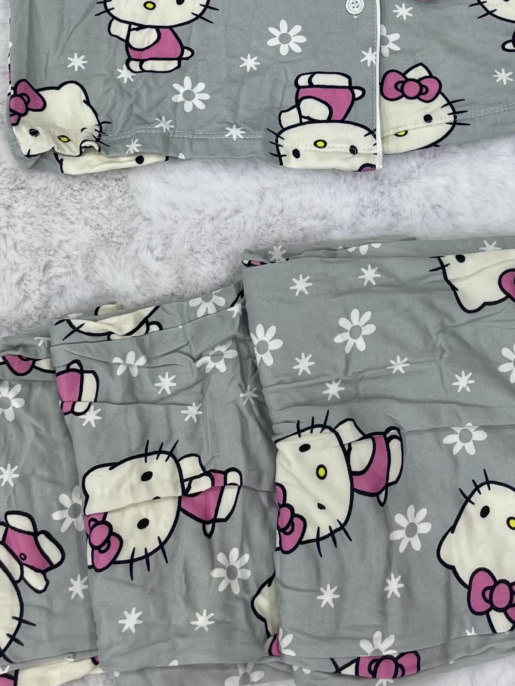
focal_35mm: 57
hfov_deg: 25.6
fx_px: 1131
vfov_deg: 31.7
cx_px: 301
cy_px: 32
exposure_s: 1/110
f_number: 1.6
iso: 32
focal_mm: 4.2
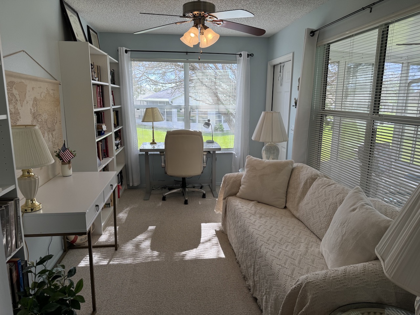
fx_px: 291
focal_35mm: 24
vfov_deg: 56.8
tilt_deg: -11.5
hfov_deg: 71.6
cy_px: 158
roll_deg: -0.4
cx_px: 210
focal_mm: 6.76
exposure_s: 1/204
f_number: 1.78
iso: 80
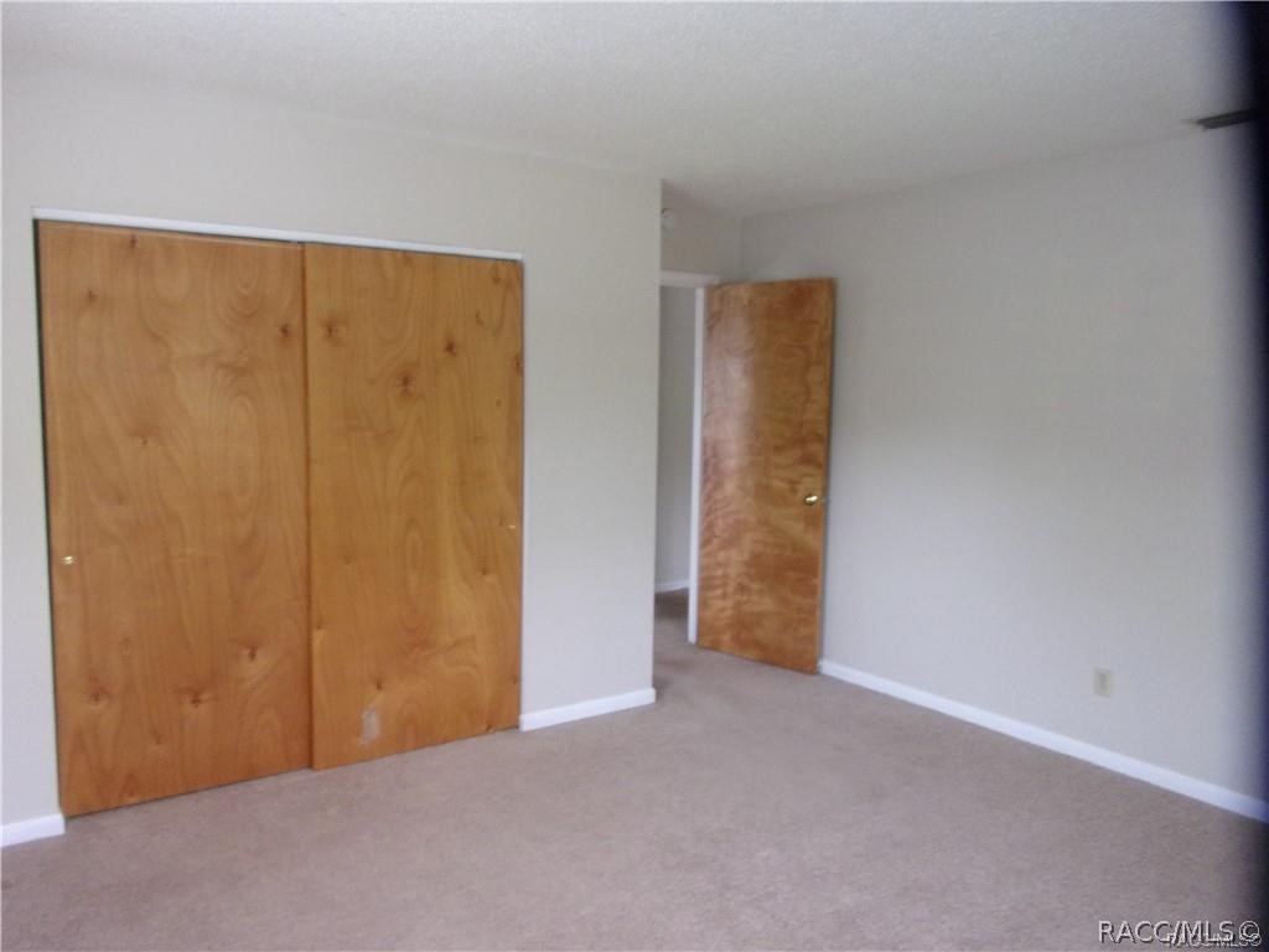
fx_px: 880
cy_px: 476
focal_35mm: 24
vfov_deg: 56.8
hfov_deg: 71.6
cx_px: 634
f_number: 3.3
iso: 200
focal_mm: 4.3
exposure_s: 1/24
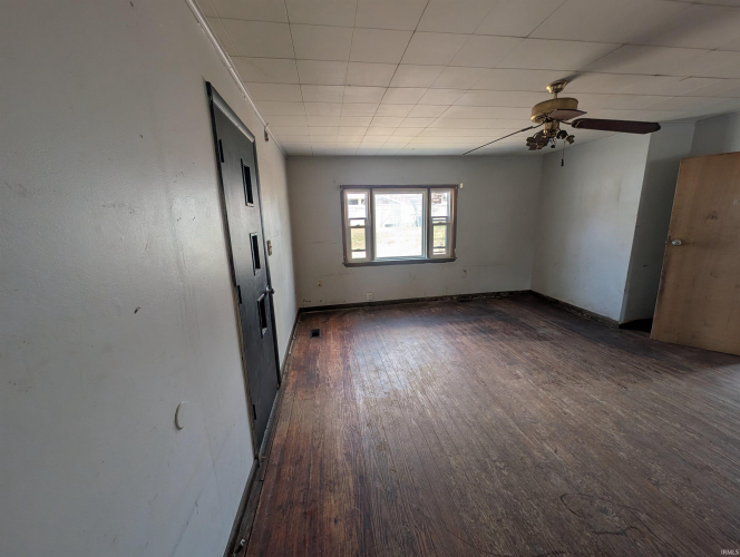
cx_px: 370
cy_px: 278
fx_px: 257
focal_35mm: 12
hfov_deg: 110.5
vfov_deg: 94.6
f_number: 1.7
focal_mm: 2.02
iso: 49
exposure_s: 1/205
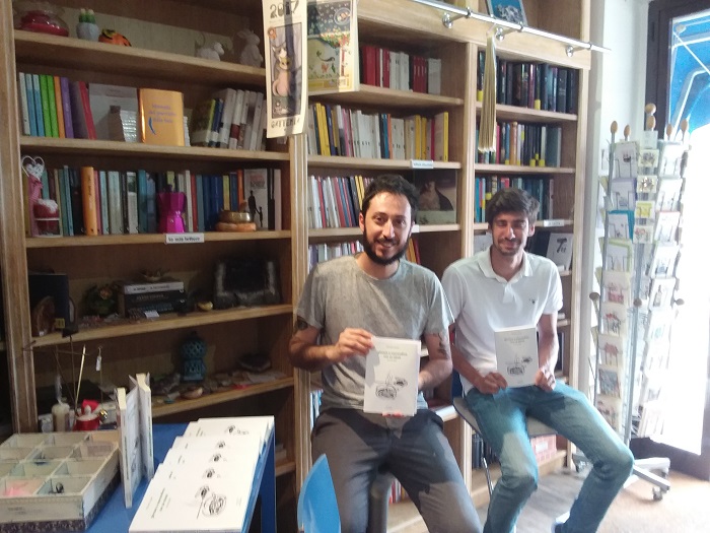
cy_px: 266
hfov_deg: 65.3
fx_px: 554
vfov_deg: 51.4
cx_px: 355
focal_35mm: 27
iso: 100
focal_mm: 2.91
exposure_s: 1/15
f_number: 1.9
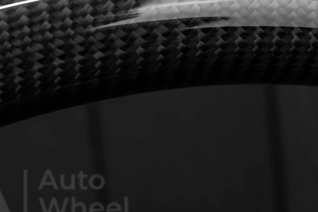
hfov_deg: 15.7
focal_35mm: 130
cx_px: 192
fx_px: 1150
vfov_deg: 10.5
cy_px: 20
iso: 500
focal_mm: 35
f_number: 6.3
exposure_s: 1/125
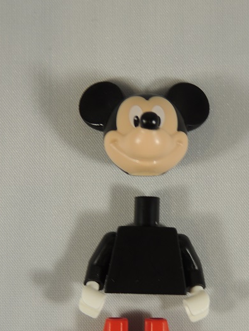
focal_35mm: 114
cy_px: 246
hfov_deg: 13.0
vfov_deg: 17.2
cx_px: 161
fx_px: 1092
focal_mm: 13.3
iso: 100
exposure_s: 1/15
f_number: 3.9
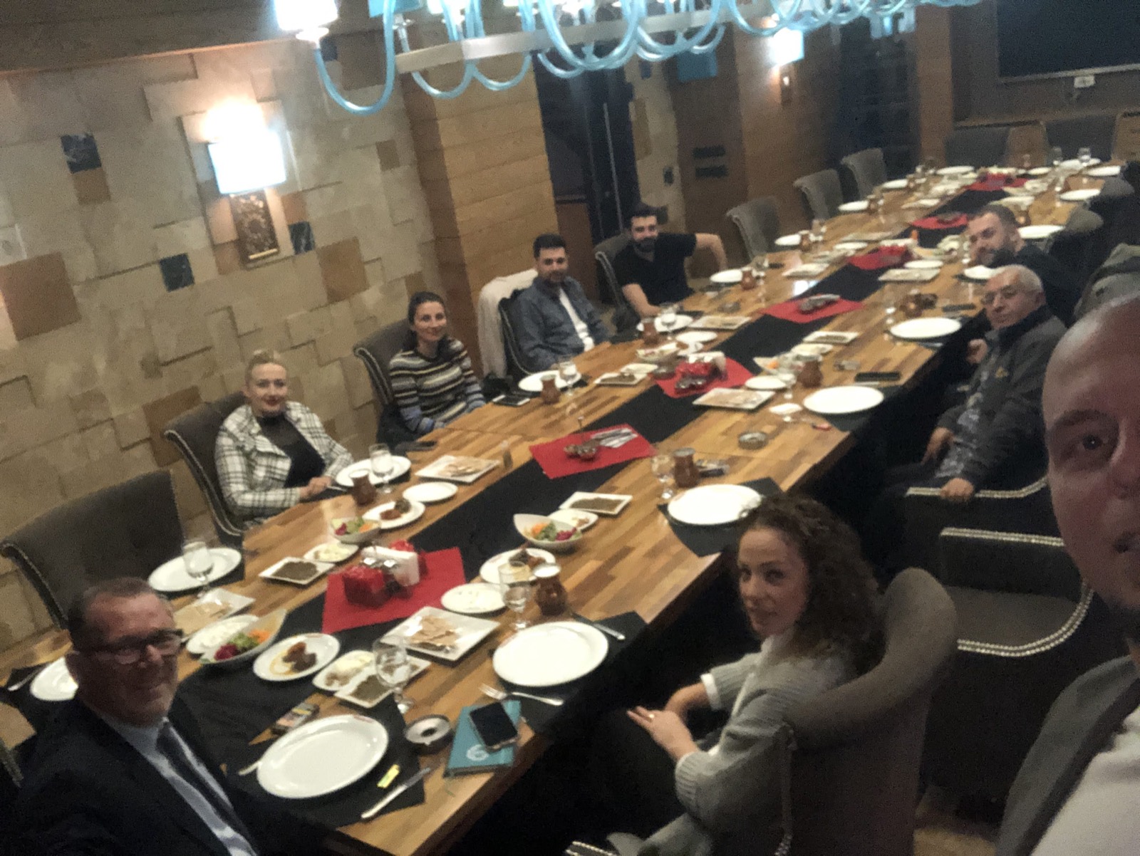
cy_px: 428
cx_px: 570
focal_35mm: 32
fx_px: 1054
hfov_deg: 56.8
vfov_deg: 44.2
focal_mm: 2.87
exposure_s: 1/20
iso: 640
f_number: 2.2
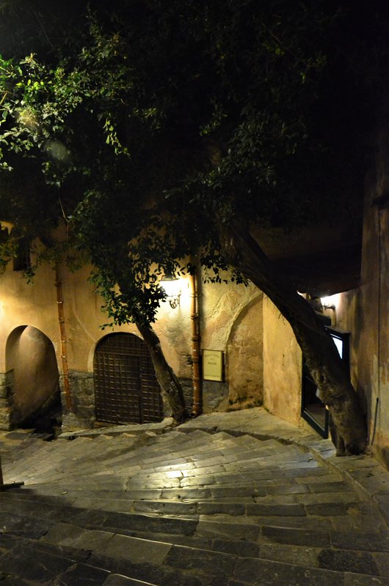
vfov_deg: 67.5
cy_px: 293
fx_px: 439
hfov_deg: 47.7
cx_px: 194
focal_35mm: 27
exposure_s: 1/20
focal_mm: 18
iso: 6400
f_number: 6.3
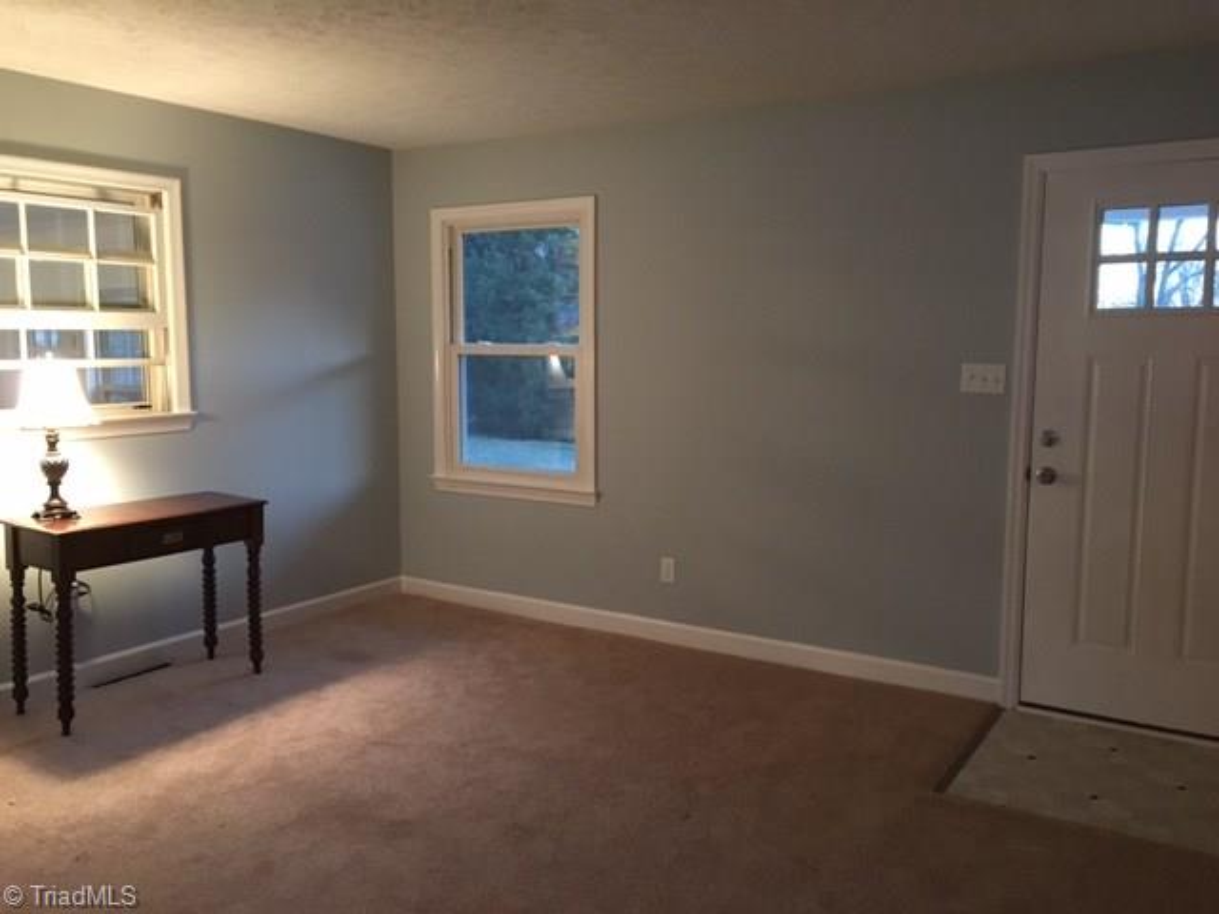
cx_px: 610
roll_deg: +0.2
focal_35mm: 29
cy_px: 457
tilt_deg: -6.5
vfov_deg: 48.2
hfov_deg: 61.7
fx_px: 1021
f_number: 2.2
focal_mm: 4.15
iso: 250
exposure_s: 1/15
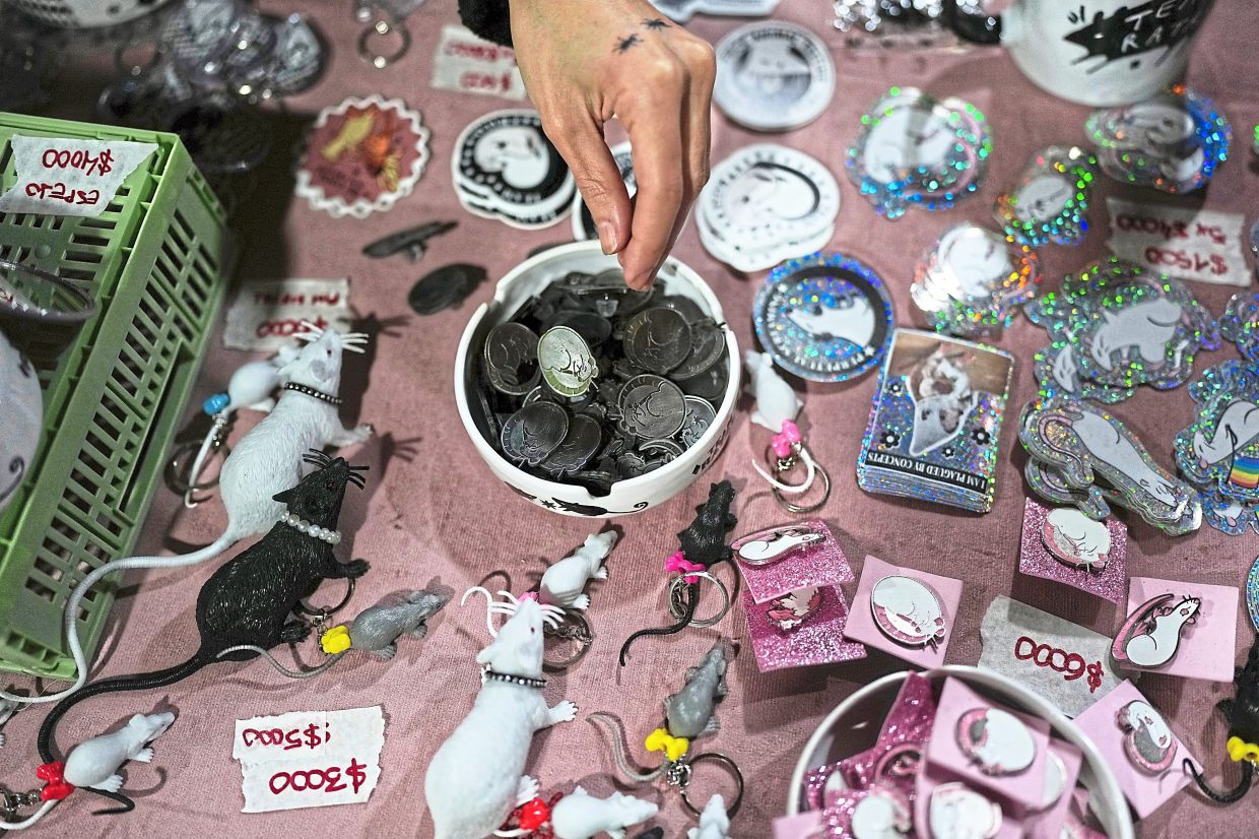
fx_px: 1224
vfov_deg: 37.8
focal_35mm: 35
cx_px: 630
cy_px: 420
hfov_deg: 54.4
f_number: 1.4
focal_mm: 35
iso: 1250
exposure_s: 1/1000
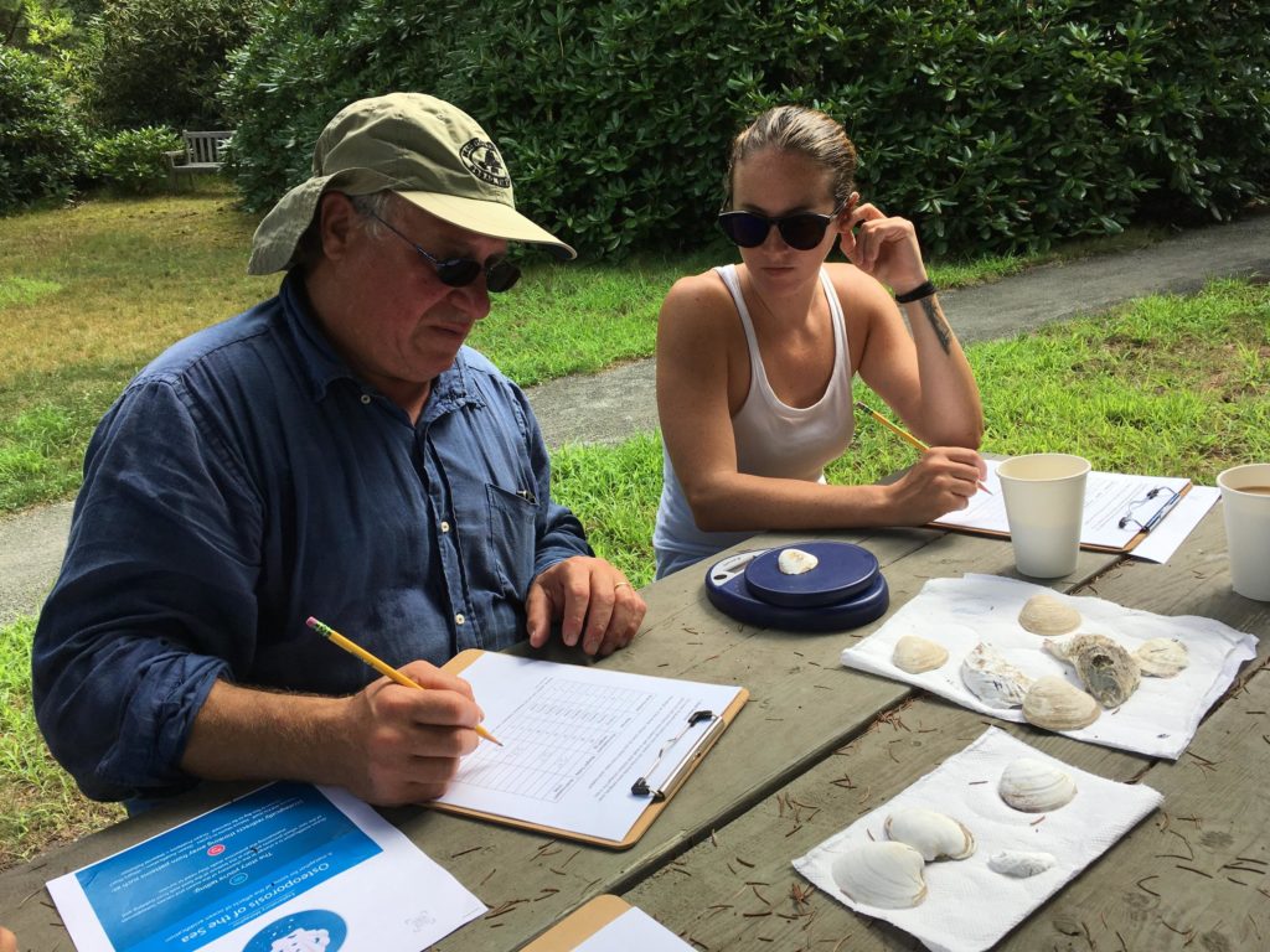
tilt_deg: -20.3
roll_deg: +4.9
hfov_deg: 61.7
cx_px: 635
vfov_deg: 48.2
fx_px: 1064
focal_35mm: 29
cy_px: 476
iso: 25
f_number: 2.2
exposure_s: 1/478
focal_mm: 4.15
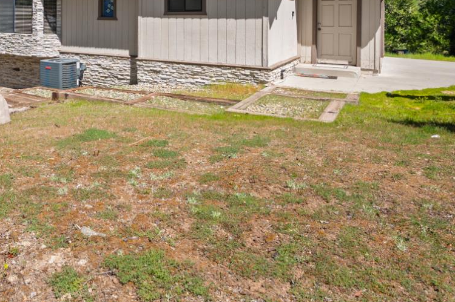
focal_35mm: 32
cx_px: 79
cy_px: 13
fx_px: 404
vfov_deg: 37.5
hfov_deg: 54.0
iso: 250
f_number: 9
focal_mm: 16
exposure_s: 1/160
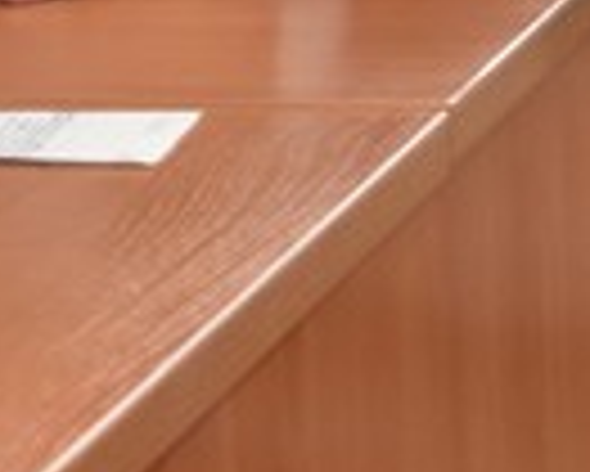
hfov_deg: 7.0
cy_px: -243
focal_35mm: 251
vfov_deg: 6.1
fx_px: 4386
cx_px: -1038
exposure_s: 1/200
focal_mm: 26
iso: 800
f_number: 4.5
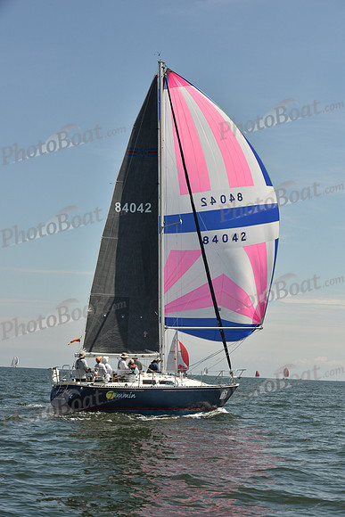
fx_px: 1077
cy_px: 258
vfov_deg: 27.0
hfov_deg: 18.2
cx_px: 172
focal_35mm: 75
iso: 320
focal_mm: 75
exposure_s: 1/1250
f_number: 9
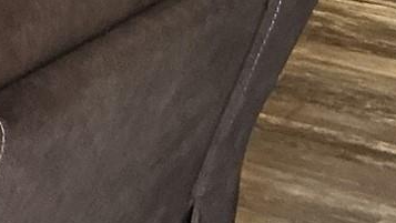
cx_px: -227
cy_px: -338
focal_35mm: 181
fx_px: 1901
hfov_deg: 11.3
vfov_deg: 6.4
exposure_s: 1/40
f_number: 1.8
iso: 200
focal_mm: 3
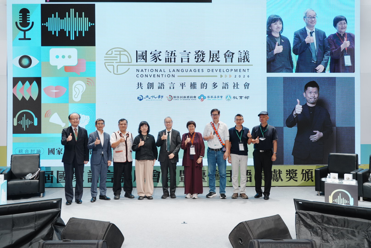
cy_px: 124
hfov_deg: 63.6
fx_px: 299
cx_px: 186
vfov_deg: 45.0
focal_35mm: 29
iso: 1000
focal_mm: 29
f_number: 4
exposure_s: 1/160
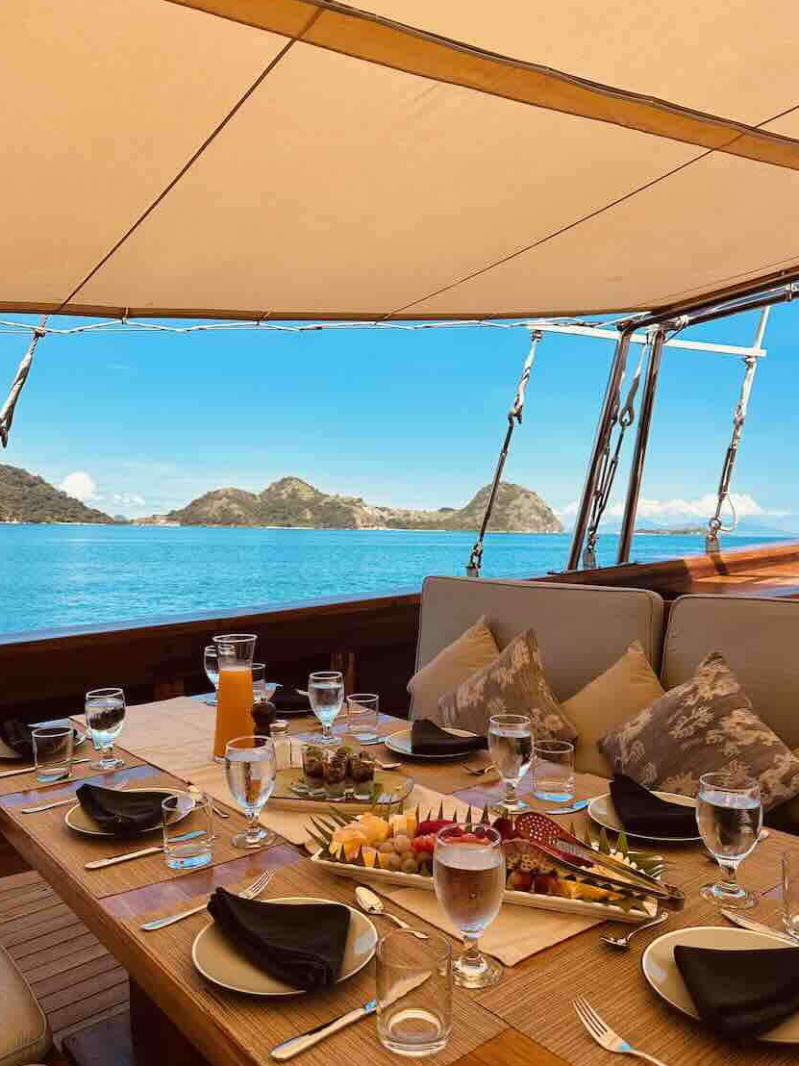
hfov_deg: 53.0
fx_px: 800
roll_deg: -2.9
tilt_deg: -0.9
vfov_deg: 67.3
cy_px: 553
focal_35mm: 26
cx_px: 378
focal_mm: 6.86
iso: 80
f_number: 1.78
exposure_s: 1/4016
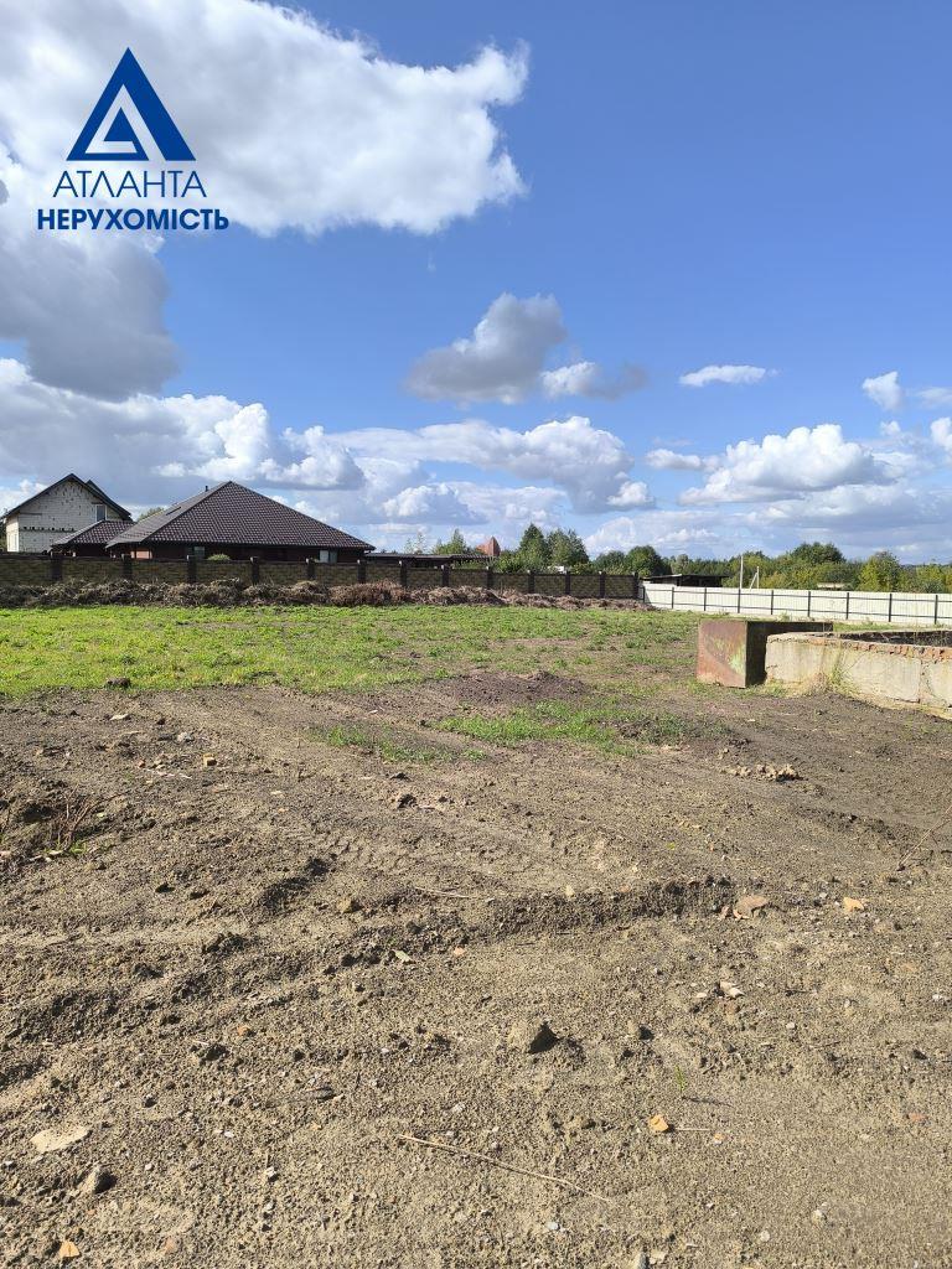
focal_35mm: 23
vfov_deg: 73.9
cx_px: 476
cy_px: 634
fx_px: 843
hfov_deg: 58.9
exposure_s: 1/1015
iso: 50
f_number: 1.65
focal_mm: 6.14
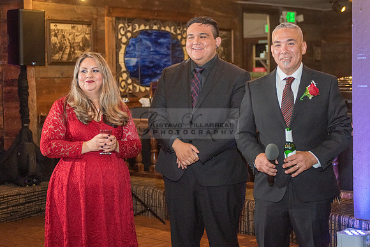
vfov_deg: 20.2
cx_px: 194
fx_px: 691
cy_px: 104
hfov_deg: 30.0
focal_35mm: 67
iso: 1250
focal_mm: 50
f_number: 2.8
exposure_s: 1/160
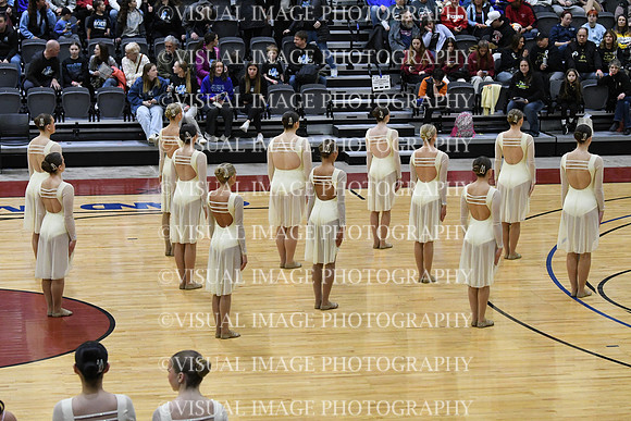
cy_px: 210
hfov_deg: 19.5
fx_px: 1841
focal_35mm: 105
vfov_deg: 13.0
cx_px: 316
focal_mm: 70
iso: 5000
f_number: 4
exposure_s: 1/500
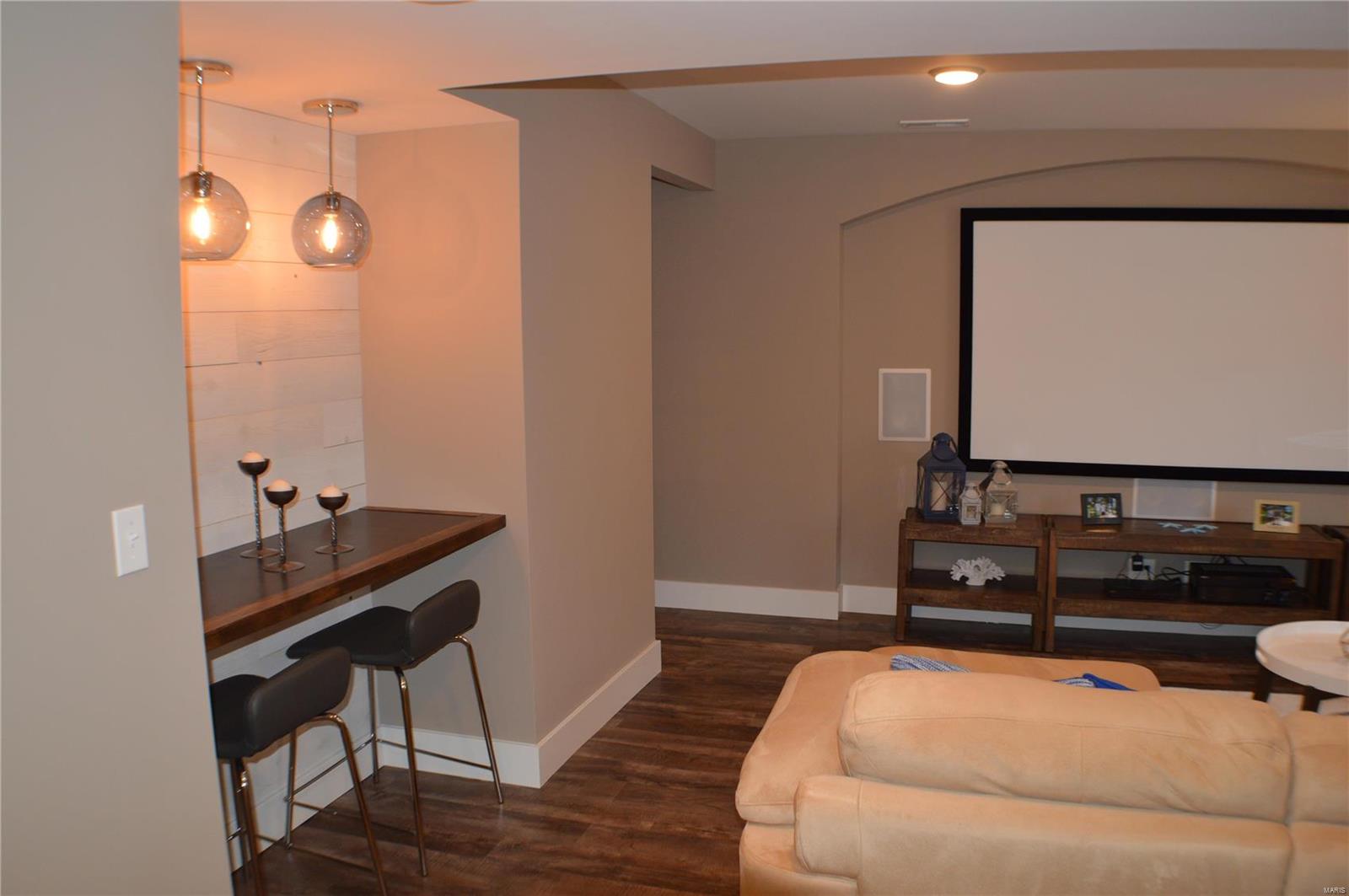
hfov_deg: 53.2
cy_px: 448
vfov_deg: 36.8
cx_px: 674
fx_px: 1347
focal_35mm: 36
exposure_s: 1/60
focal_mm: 24
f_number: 4
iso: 400
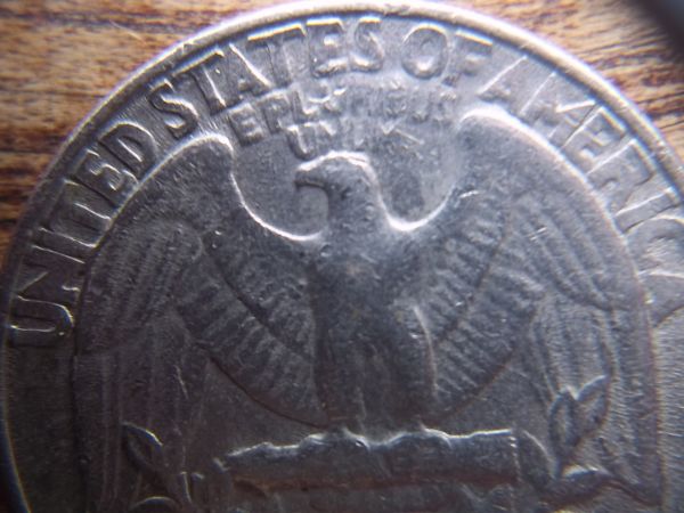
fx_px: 711
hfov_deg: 51.4
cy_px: 256
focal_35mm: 36
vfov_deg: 39.7
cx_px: 342
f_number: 3.1
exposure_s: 1/40
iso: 80
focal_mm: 6.5
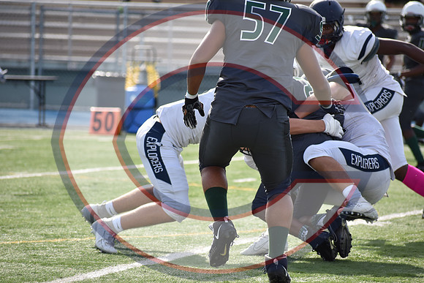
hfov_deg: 6.2
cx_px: 212
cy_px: 142
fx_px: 3887
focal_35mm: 330
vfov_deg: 4.2
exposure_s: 1/1000
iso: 400
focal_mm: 220
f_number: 5.6
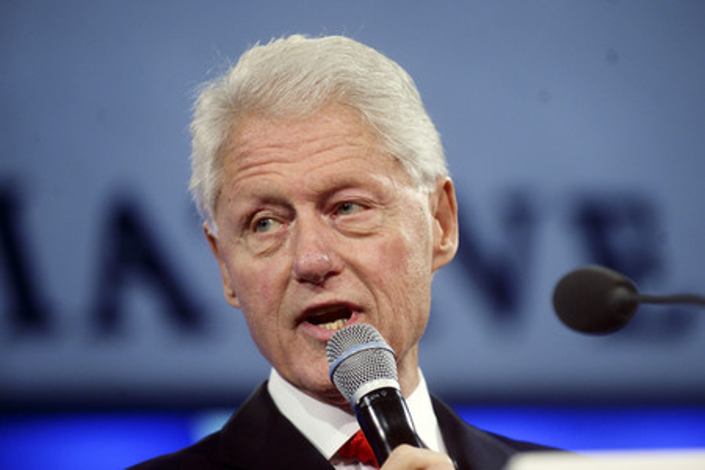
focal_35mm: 200
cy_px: 235
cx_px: 352
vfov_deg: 6.9
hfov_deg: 10.3
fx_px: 3916
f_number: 4.5
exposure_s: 1/400
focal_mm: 200
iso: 1600
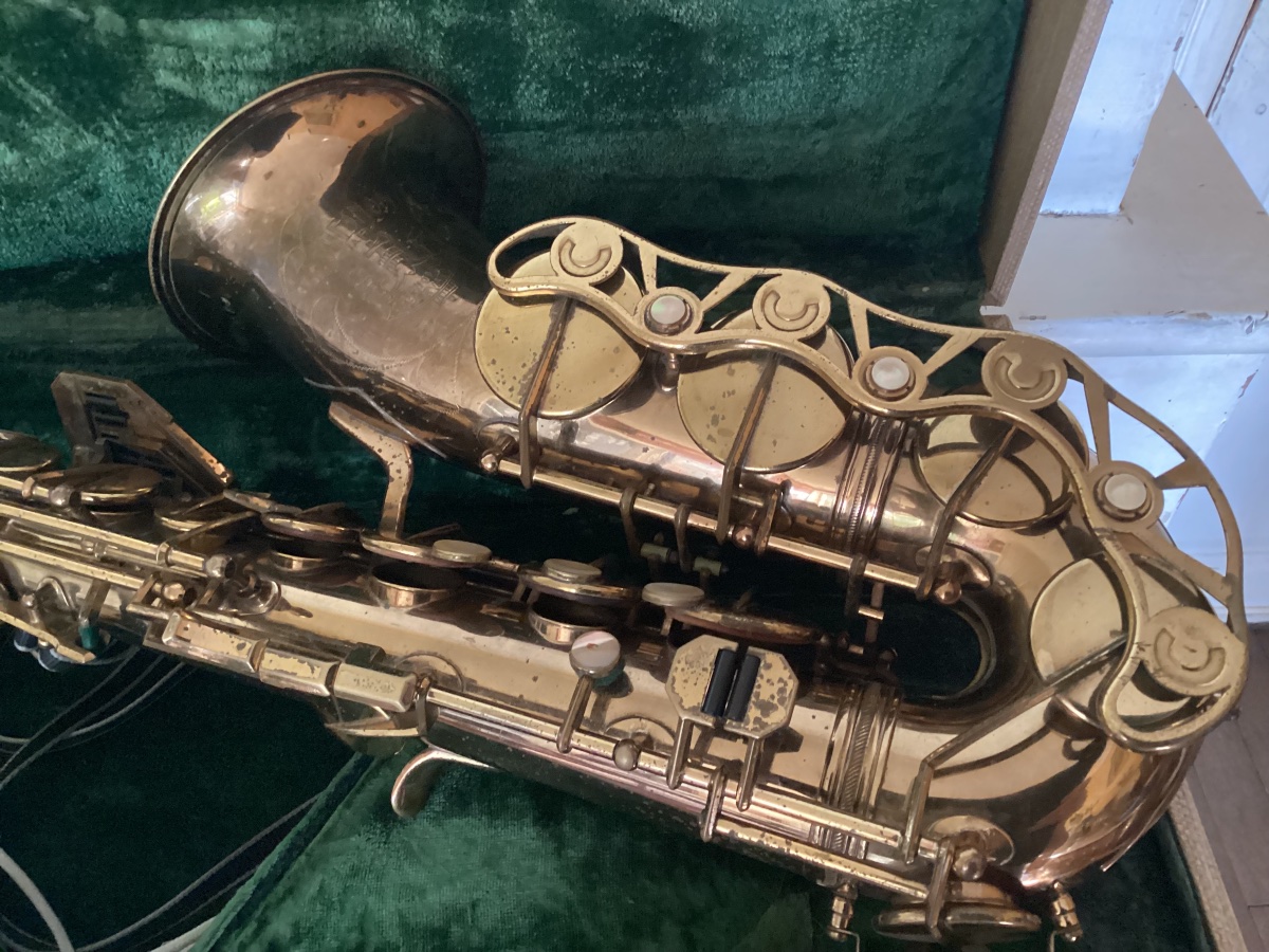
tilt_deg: -48.6
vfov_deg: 45.4
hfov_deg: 58.4
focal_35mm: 31
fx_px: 1136
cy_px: 476
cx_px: 634
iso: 640
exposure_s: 1/24
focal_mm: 3.3
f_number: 2.4
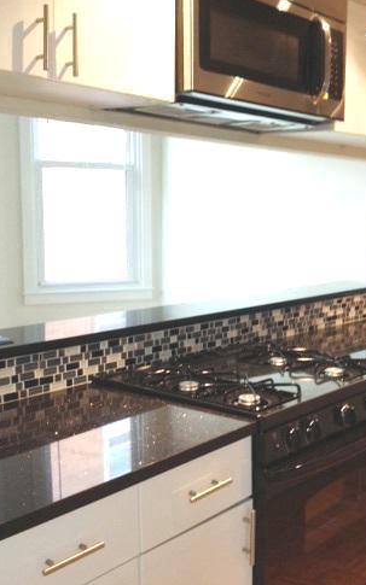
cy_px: 287
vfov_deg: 41.1
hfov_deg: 26.1
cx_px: 268
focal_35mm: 49
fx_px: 782
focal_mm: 4.28
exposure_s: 1/20
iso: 100
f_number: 2.4
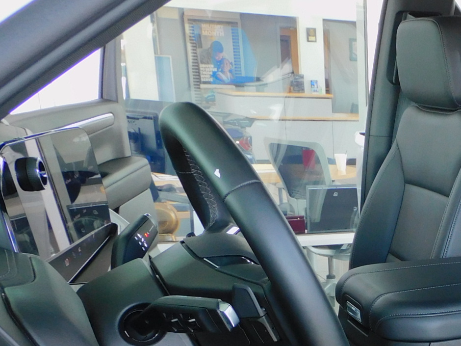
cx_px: 522
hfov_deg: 29.5
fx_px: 772
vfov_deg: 23.7
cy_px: 379
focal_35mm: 58
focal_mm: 4.3
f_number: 3.3
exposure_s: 1/30
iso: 125
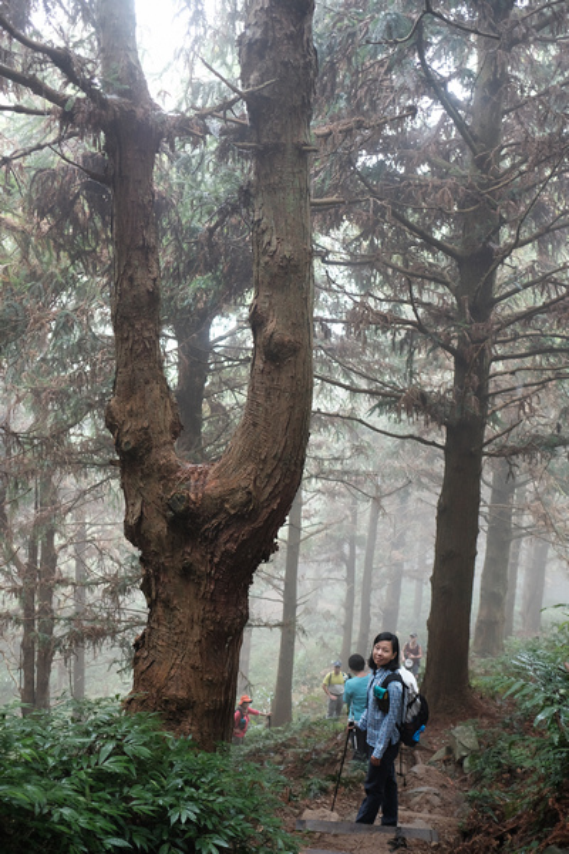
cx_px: 284
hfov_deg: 37.9
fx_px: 830
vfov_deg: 54.4
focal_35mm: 35
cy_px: 427
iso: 1000
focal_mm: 23
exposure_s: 1/60
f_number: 2
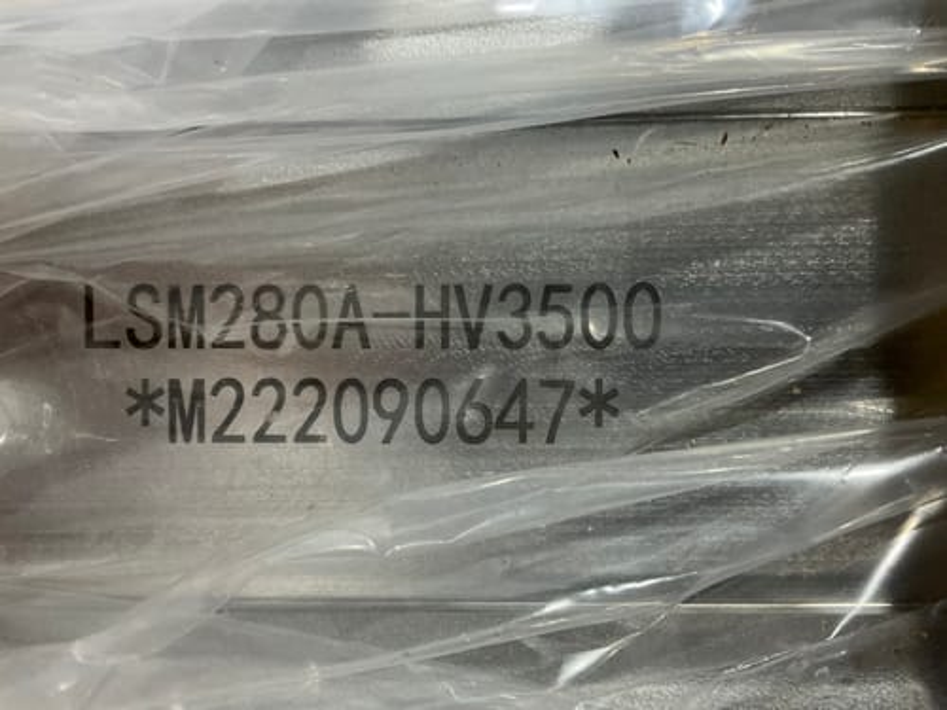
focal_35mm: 28
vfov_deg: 49.7
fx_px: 766
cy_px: 355
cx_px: 474
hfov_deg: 63.4
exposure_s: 1/50
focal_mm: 3
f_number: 1.8
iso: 160
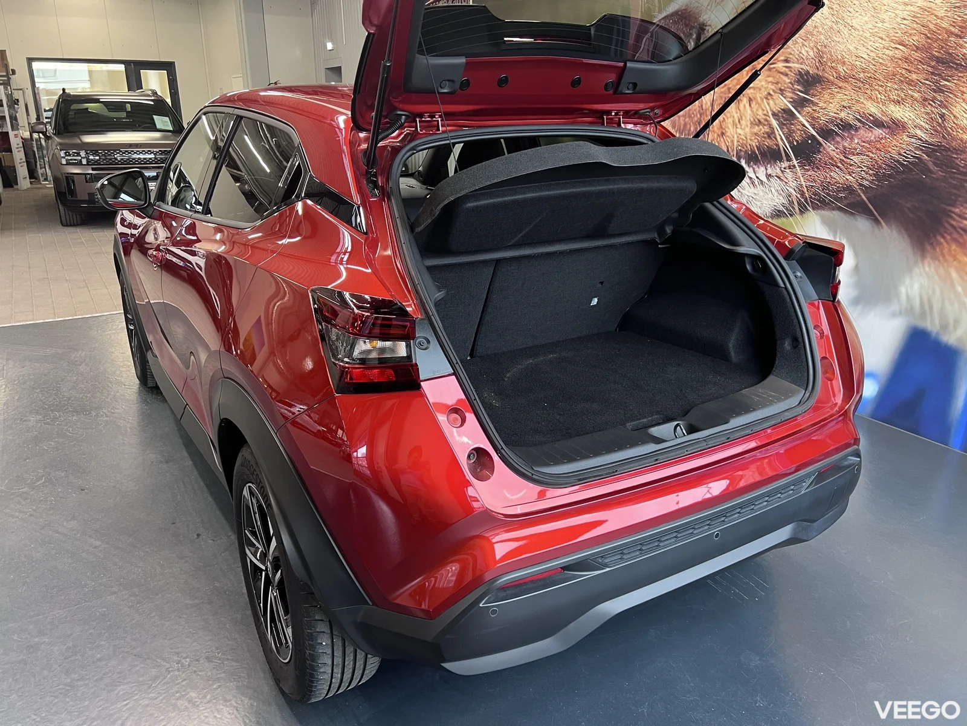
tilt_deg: -18.4
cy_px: 363
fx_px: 726
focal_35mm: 26
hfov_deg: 67.3
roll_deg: -0.1
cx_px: 484
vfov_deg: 53.1
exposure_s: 1/60
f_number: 1.5
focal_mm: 5.7
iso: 160
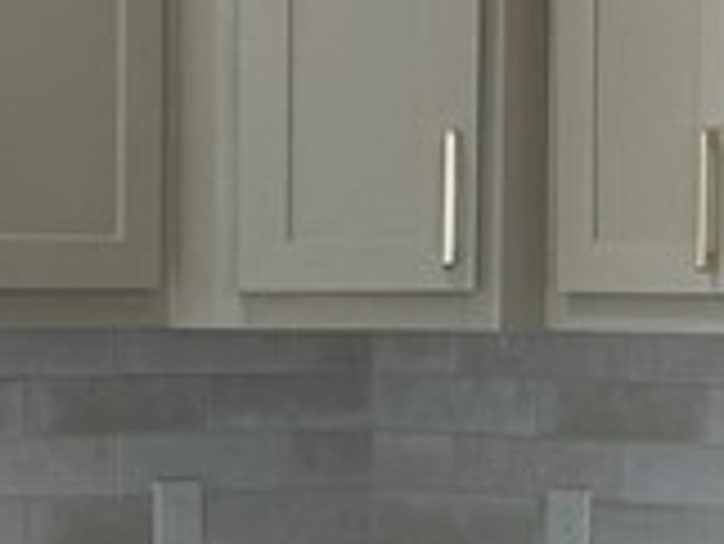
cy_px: 935
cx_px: 198
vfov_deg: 4.8
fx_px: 6384
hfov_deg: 6.5
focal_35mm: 305
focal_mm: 6.86
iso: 64
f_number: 1.78
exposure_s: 1/145
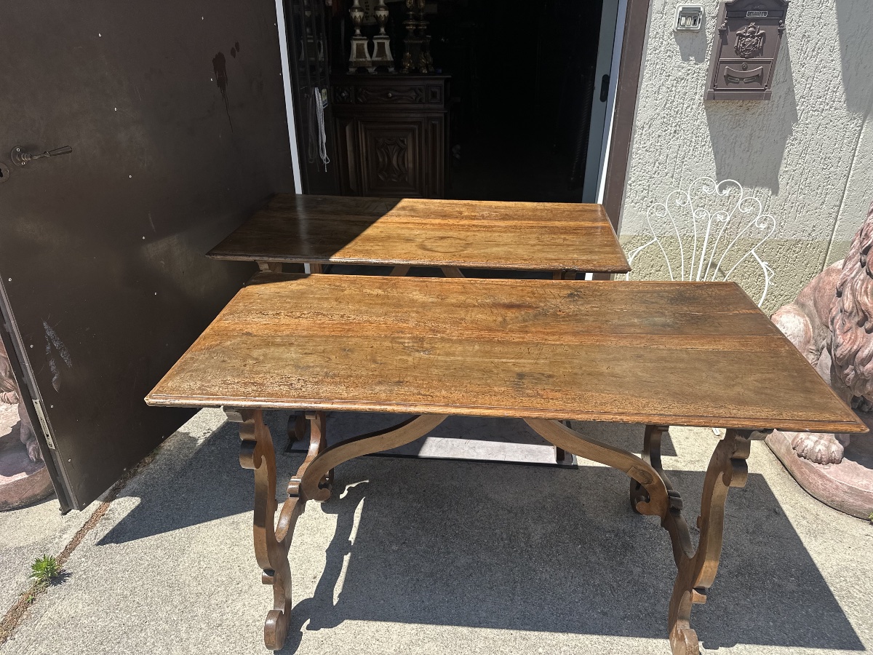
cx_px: 436
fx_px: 605
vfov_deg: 56.8
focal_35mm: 24
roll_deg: +1.7
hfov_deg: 71.6
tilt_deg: -26.2
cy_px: 328
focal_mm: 6.86
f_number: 1.78
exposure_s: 1/2882
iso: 80
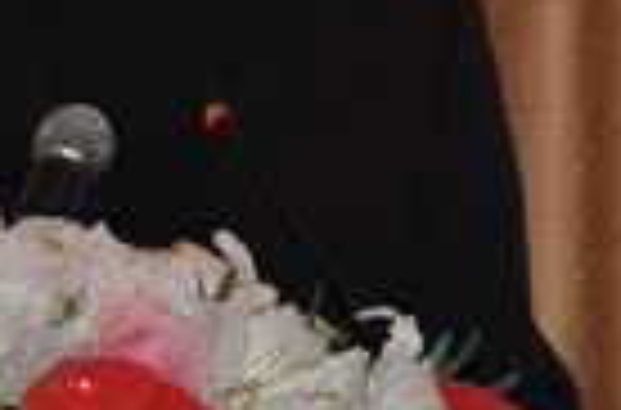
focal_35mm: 568
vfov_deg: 2.4
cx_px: 148
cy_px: 7
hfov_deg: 3.6
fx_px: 9765
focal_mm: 92
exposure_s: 1/60
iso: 320
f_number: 5.6
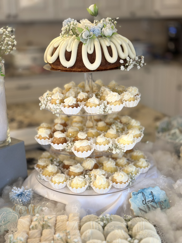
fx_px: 336
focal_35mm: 48
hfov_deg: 30.3
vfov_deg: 39.7
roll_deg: +0.6
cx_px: 91
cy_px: 122
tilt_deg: -17.6
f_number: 1.78
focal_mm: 6.86
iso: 160
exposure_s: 1/60
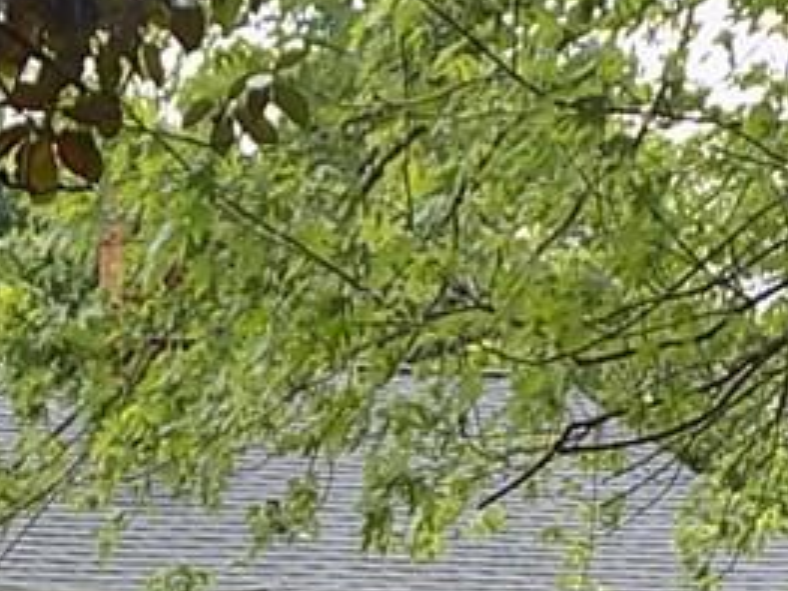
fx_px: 2662
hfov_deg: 16.8
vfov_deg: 11.8
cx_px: 267
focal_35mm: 117
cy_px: 1008
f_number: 3.3
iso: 80
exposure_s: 1/250
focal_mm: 5.3
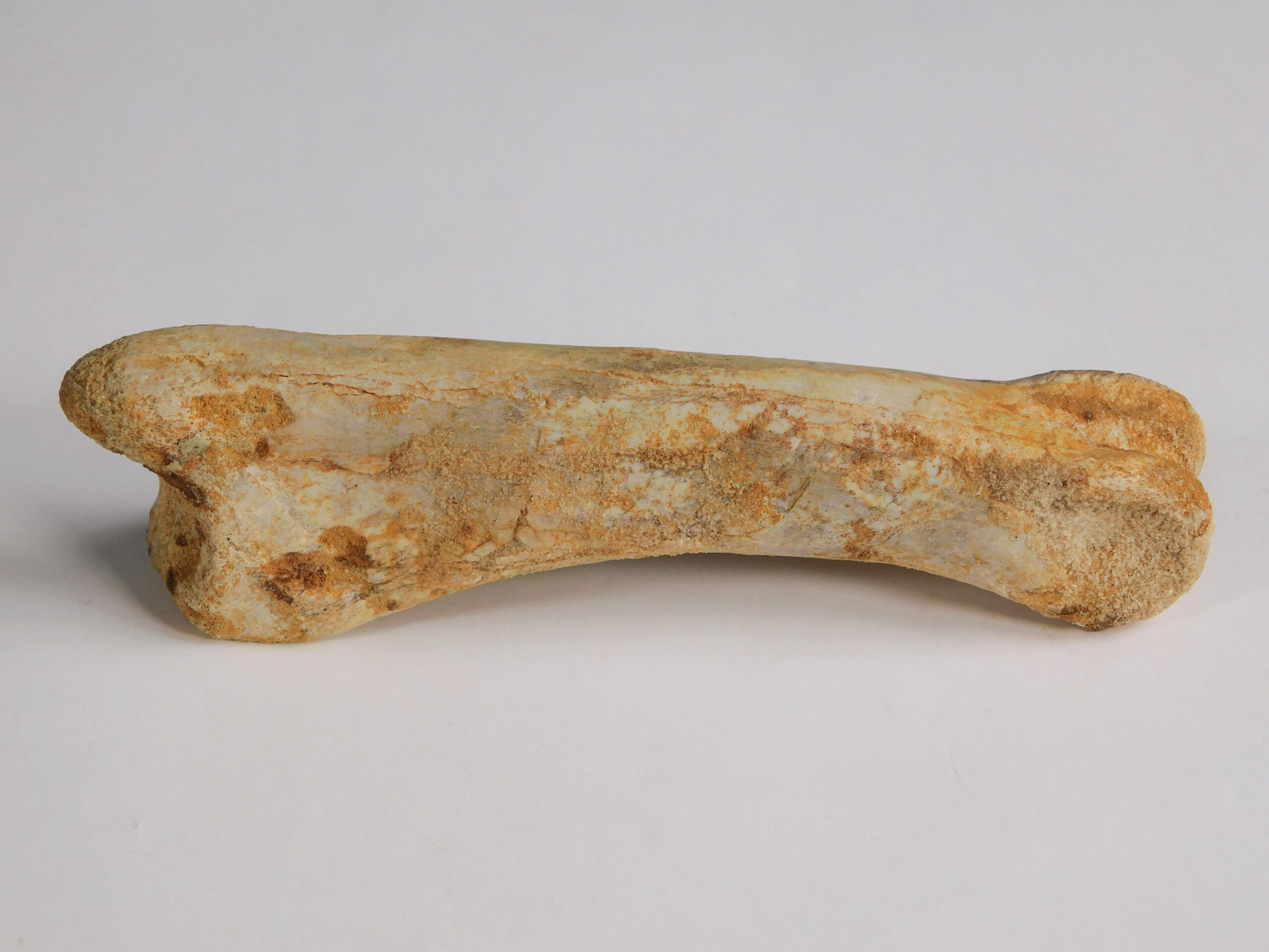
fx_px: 2933
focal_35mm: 80
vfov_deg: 18.4
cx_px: 634
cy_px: 476
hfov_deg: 24.4
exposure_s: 1/500
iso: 125
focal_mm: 14.2
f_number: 4.4
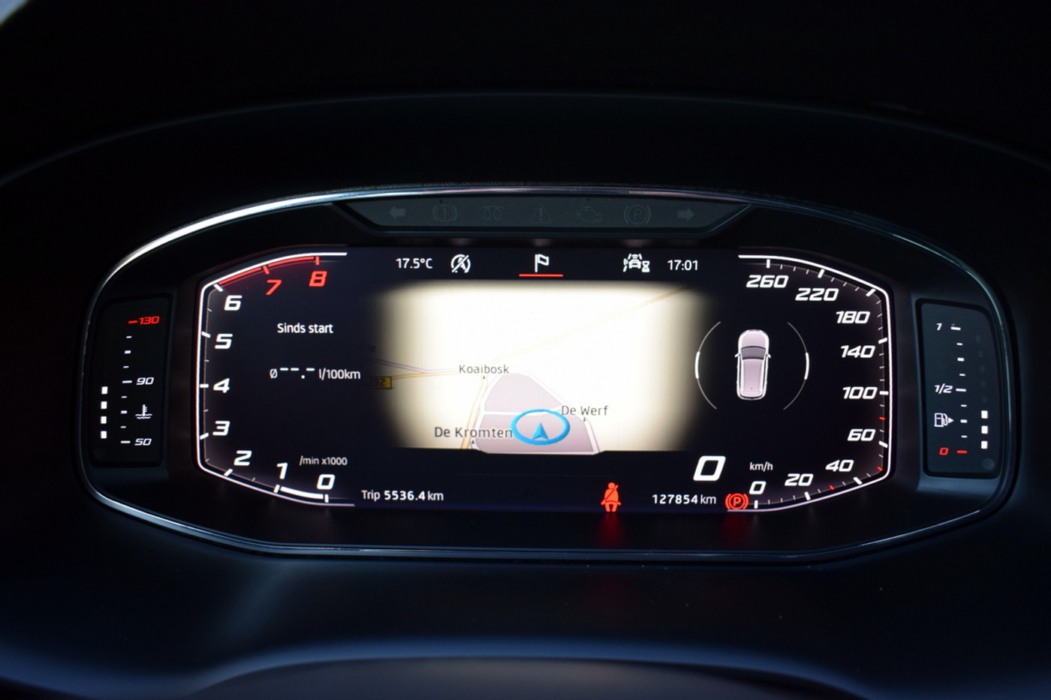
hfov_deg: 59.5
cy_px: 350
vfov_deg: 41.7
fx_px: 919
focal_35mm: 32
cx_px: 526
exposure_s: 1/80
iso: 400
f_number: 4
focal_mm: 21
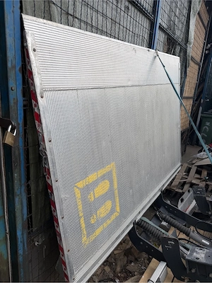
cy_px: 142
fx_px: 196
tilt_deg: -15.9
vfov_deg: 71.6
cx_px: 106
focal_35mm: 24
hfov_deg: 56.8
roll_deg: -4.8
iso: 80
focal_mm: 6.76
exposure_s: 1/2053
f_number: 1.78
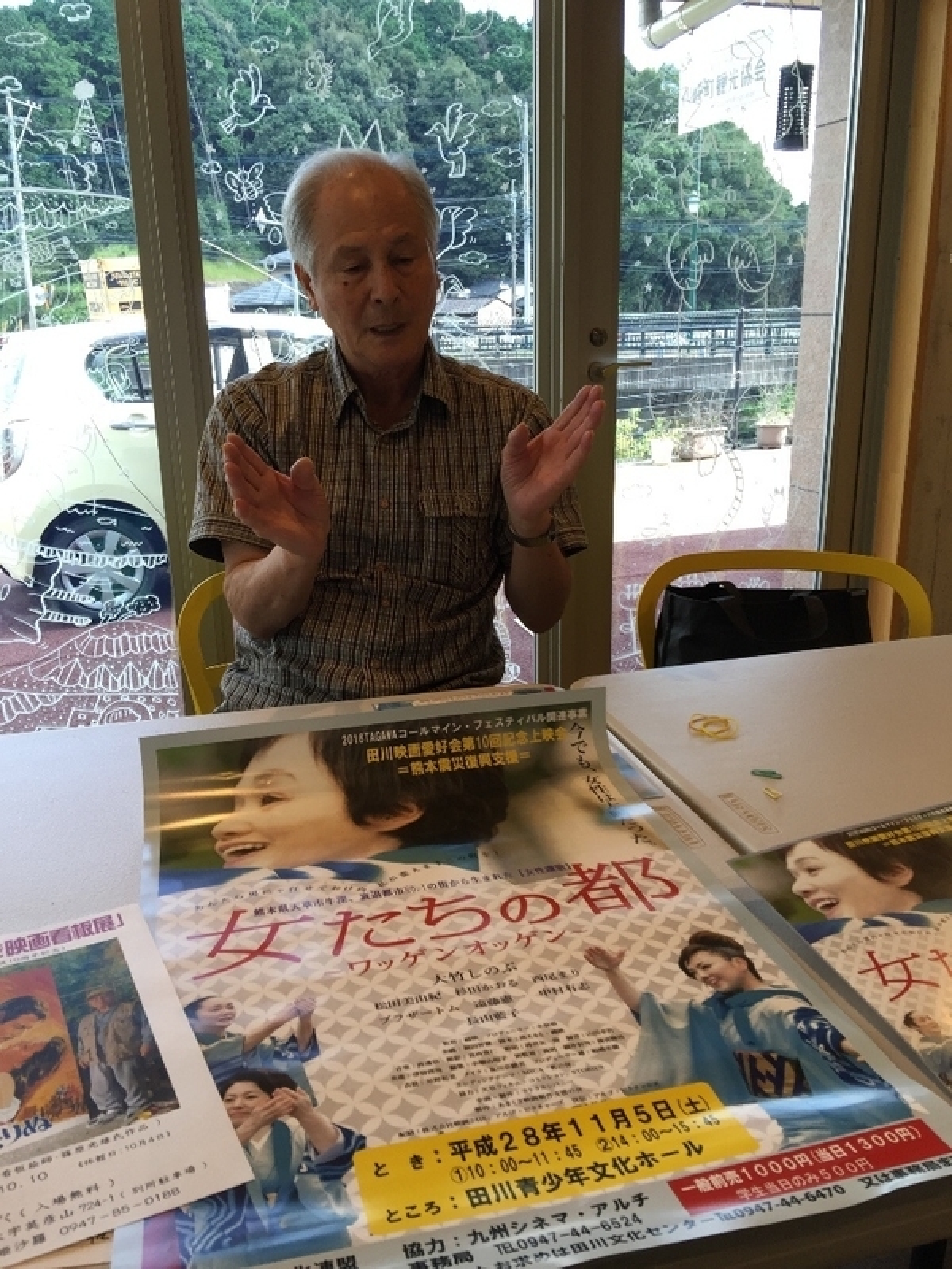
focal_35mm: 29
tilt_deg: -16.5
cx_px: 476
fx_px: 1063
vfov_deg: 61.7
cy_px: 634
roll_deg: +0.9
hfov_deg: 48.2
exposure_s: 1/120
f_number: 2.2
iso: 50
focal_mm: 4.15
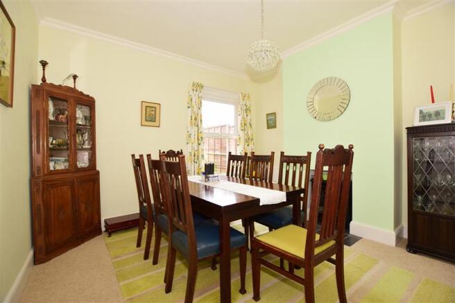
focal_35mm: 15
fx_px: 190
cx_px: 228
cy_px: 152
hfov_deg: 100.4
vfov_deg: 77.3
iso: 200
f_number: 5
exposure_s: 1/50
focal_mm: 10
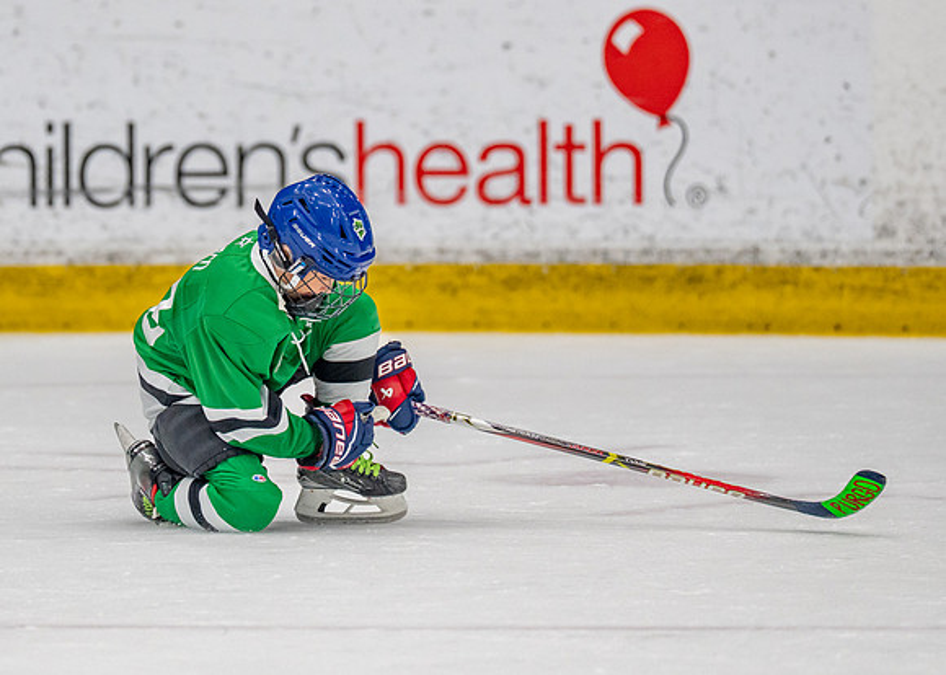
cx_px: 241
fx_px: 10871
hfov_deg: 5.0
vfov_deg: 3.6
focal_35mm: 405
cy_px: 155
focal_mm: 200
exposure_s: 1/1600
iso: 1000
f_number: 2.8
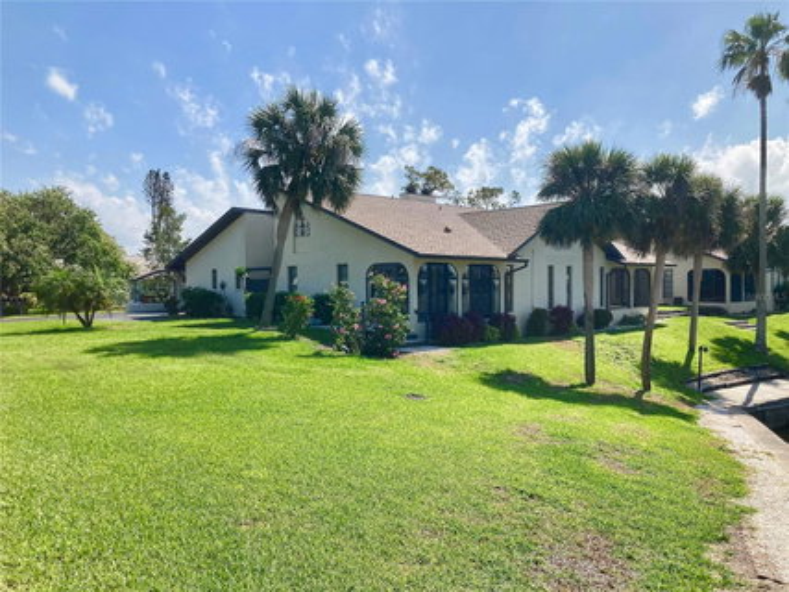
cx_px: 394
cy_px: 296
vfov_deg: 49.7
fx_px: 638
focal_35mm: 28
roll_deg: -0.1
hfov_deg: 63.5
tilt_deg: -2.6
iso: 20
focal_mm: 3.99
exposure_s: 1/3040
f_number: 1.8
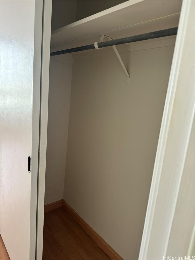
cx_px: 98
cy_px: 130
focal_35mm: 24
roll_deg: -5.2
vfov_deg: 71.6
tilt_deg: -12.4
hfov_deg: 56.8
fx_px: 180
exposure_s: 1/120
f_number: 1.78
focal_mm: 6.76
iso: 200
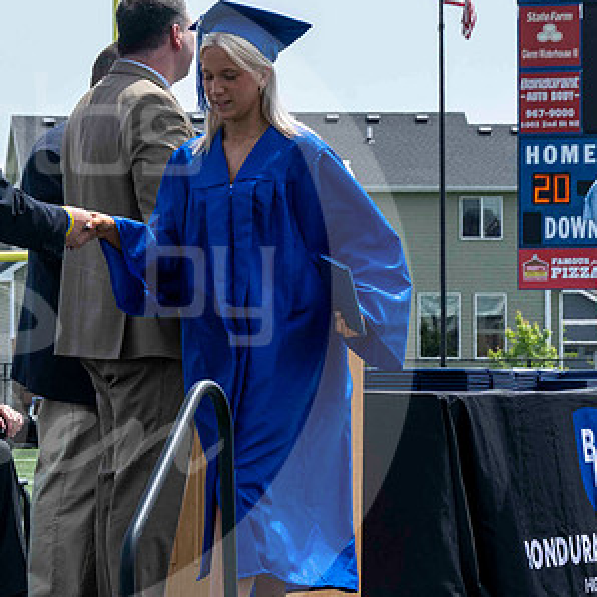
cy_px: 199
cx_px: -20
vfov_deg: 6.8
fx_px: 5015
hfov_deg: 6.8
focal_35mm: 257
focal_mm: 91
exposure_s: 1/250
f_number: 13
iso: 200
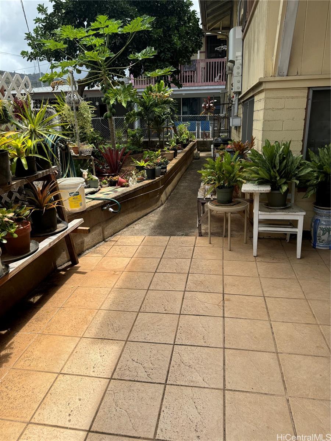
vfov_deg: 71.6
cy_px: 220
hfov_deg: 56.8
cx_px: 166
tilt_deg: -17.5
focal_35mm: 24
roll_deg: +2.4
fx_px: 306
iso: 80
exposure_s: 1/2105
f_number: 1.78
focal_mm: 6.76
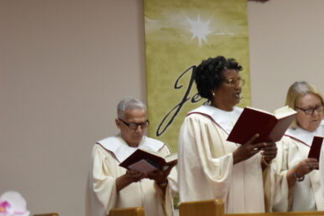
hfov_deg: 12.7
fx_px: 1413
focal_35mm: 157
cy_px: 145
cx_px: 400
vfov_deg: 8.7
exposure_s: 1/125
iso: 800
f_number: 5.6
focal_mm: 40
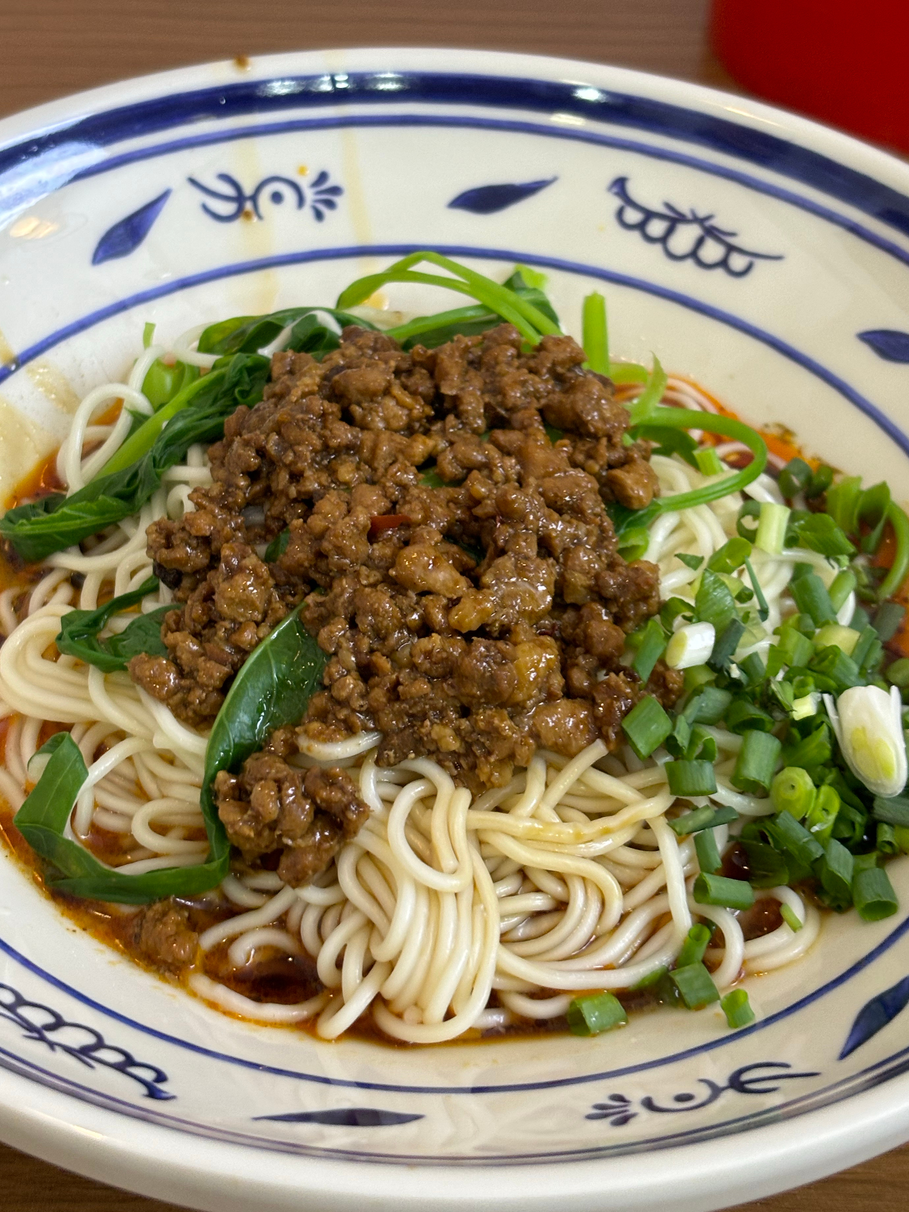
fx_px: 1995
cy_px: 632
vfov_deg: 33.8
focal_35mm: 57
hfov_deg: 25.7
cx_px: 440
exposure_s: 1/33
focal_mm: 5.96
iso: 100
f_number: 1.6
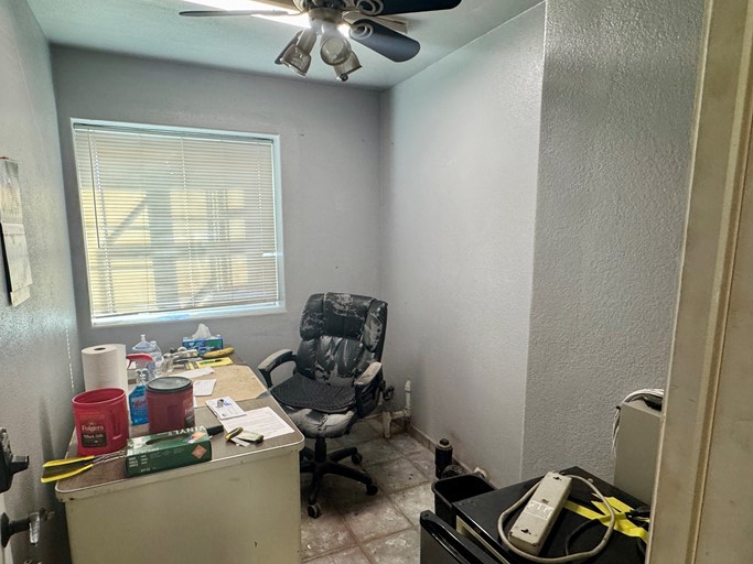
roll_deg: -0.1
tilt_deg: -9.9
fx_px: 457
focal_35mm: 21
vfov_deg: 63.4
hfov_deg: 79.0
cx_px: 361
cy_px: 301
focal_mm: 2.22
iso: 250
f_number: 2.2
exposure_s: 1/120
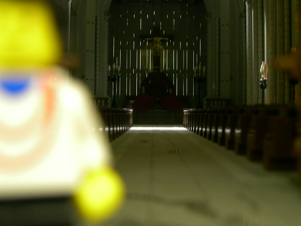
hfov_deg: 40.4
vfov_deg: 30.9
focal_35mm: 47
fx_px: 409
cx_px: 165
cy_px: 104
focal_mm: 8
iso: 400
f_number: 2.8
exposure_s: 1
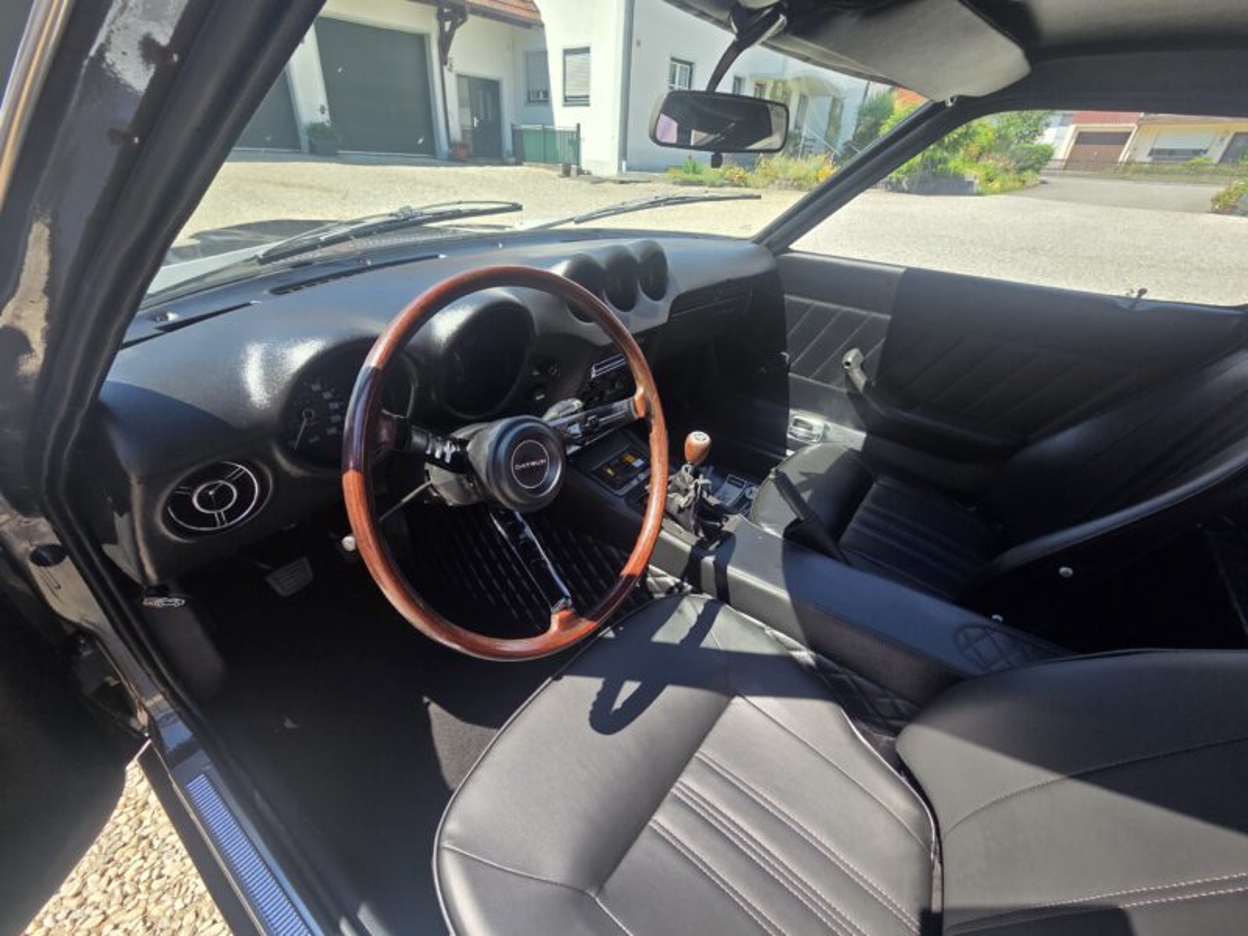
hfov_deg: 106.2
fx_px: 469
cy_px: 468
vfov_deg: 89.9
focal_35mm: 13
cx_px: 624
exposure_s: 1/447
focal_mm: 2.2
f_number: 2.2
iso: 50
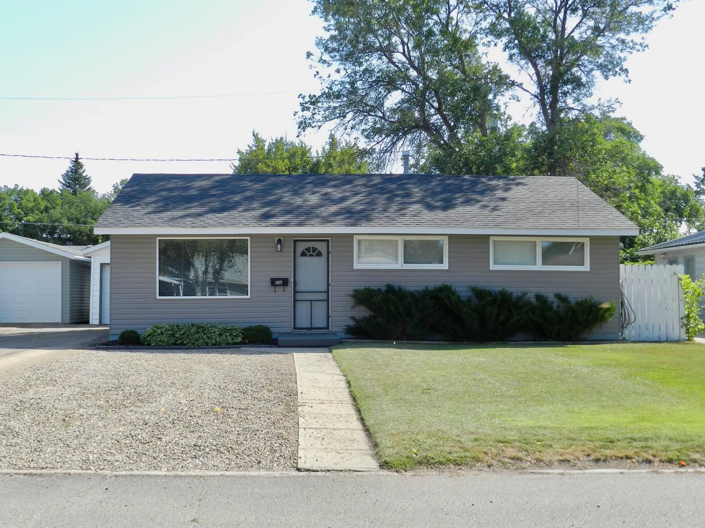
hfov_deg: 47.9
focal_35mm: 39
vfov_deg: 36.8
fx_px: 794
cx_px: 347
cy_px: 268
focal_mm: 6.7
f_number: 4
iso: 160
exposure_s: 1/640
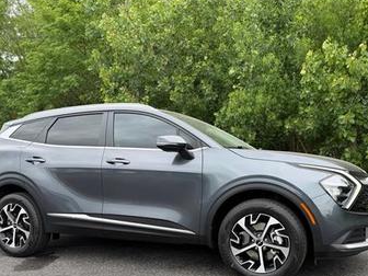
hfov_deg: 51.4
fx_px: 383
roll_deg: +0.6
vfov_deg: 39.0
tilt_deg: -6.4
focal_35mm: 36
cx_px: 187
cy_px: 192
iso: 80
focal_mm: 6.76
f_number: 1.78
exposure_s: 1/507
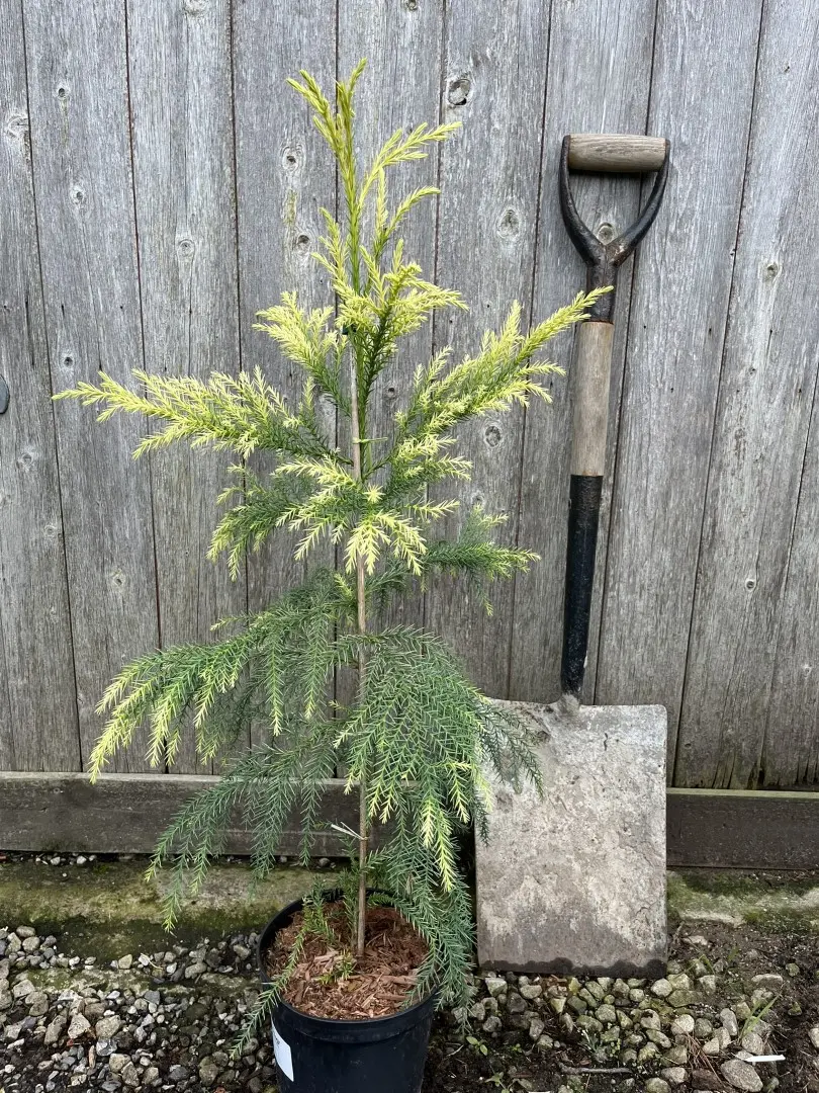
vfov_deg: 67.3
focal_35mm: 26
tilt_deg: -13.9
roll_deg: -1.4
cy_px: 546
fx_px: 820
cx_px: 410
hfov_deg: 53.1
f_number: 1.6
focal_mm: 5.1
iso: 50
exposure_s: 1/563
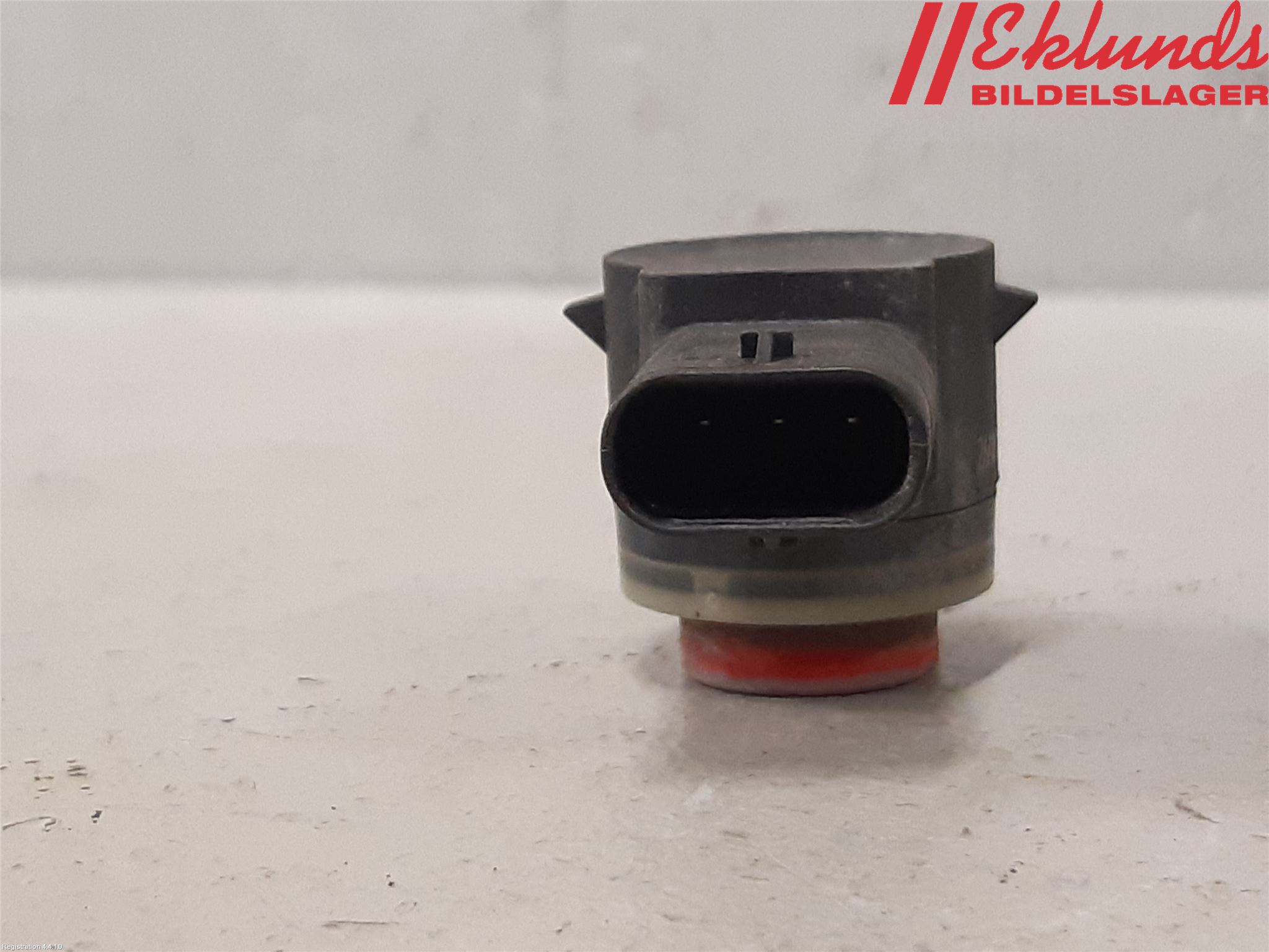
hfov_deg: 67.3
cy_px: 476
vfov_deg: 53.1
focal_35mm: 26
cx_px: 634
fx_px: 953
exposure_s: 1/50
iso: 200
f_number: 1.7
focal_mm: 3.93
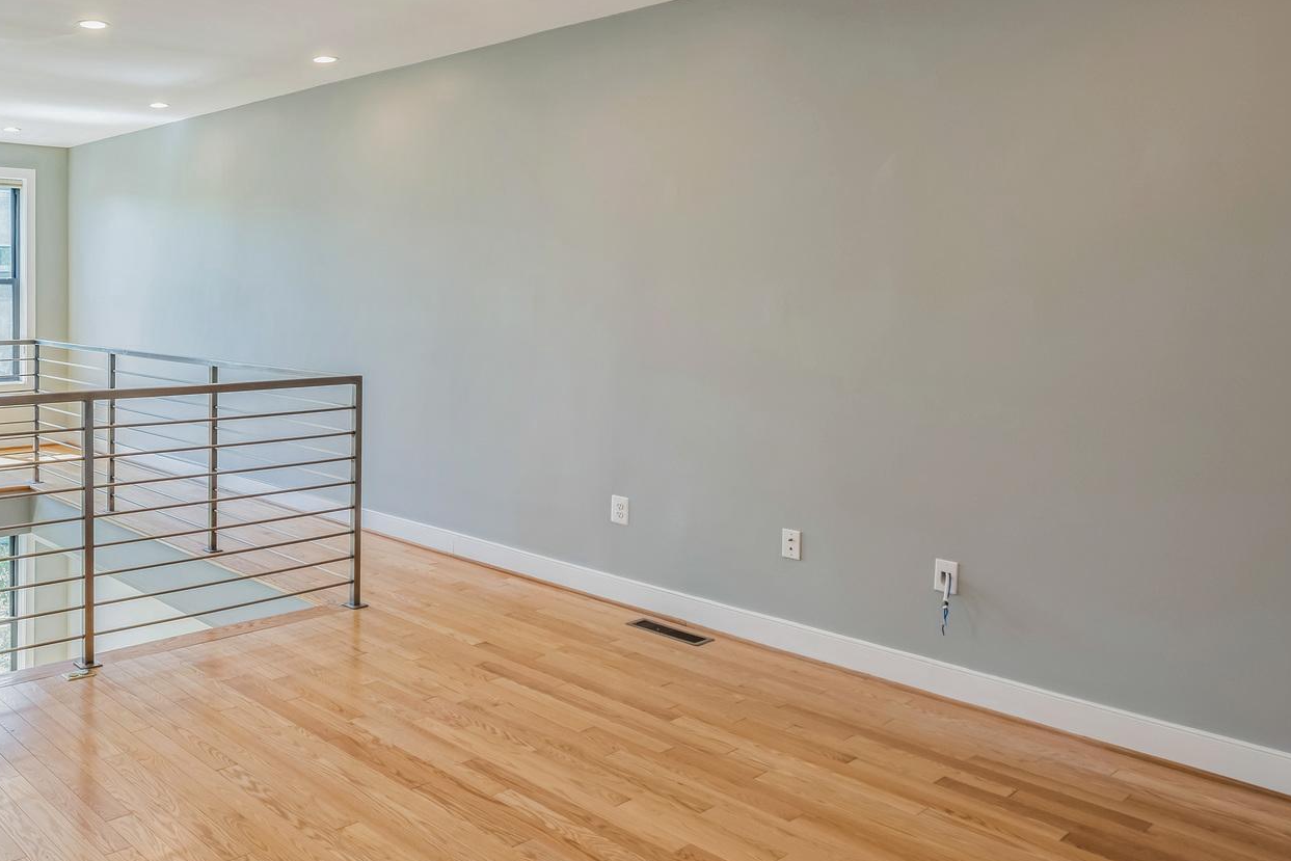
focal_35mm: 28
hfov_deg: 59.7
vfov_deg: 45.7
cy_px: 289
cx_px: 238
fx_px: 1004
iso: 125
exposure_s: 1/13
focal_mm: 11
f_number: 7.1
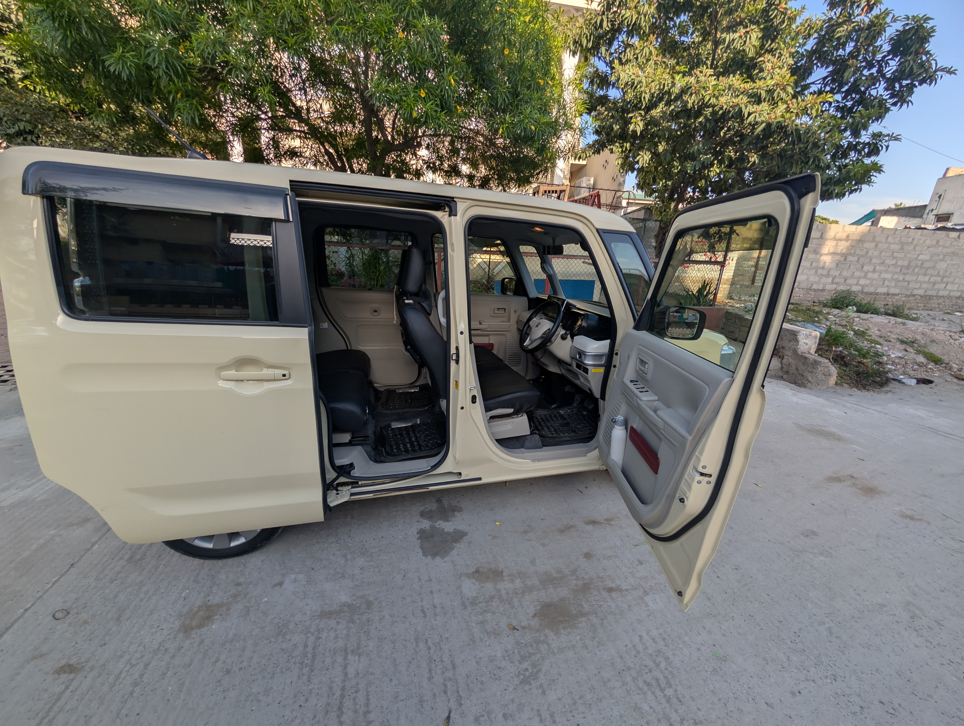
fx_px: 335
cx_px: 482
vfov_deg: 94.6
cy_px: 363
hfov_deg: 110.5
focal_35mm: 12
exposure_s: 1/1009
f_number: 1.7
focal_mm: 2.02
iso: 57
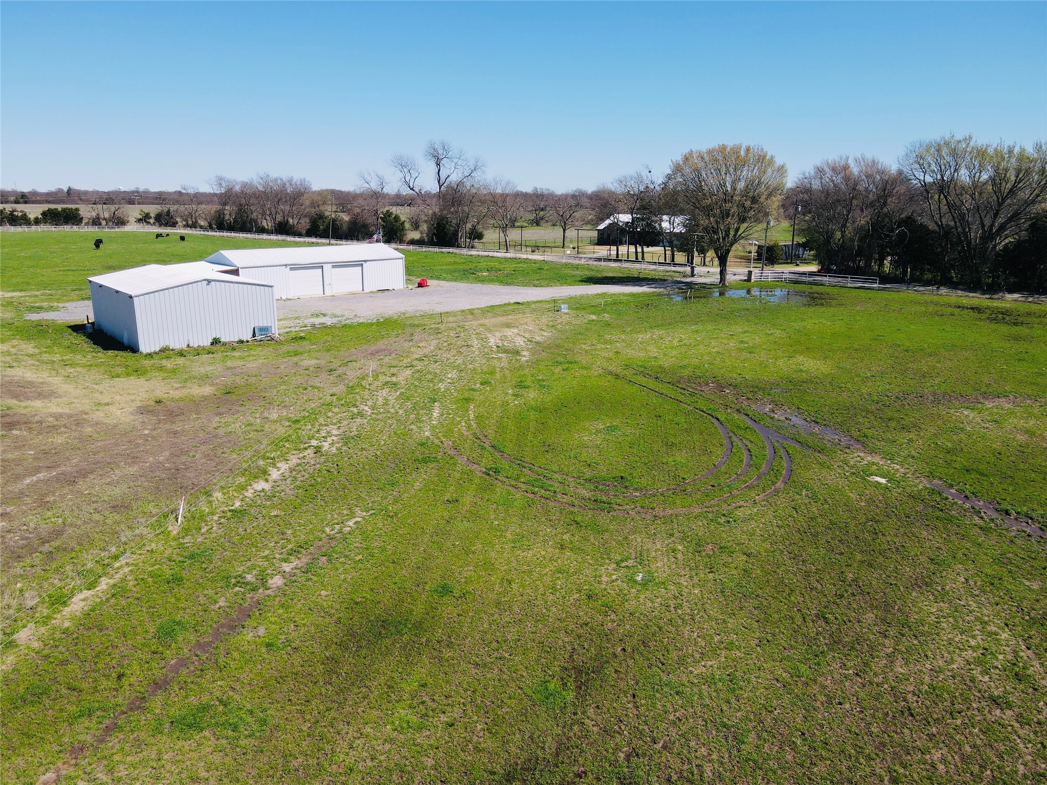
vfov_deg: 56.8
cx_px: 524
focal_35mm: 24
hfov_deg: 71.6
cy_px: 392
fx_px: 726
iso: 100
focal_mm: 4.5
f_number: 2.8
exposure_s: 1/725
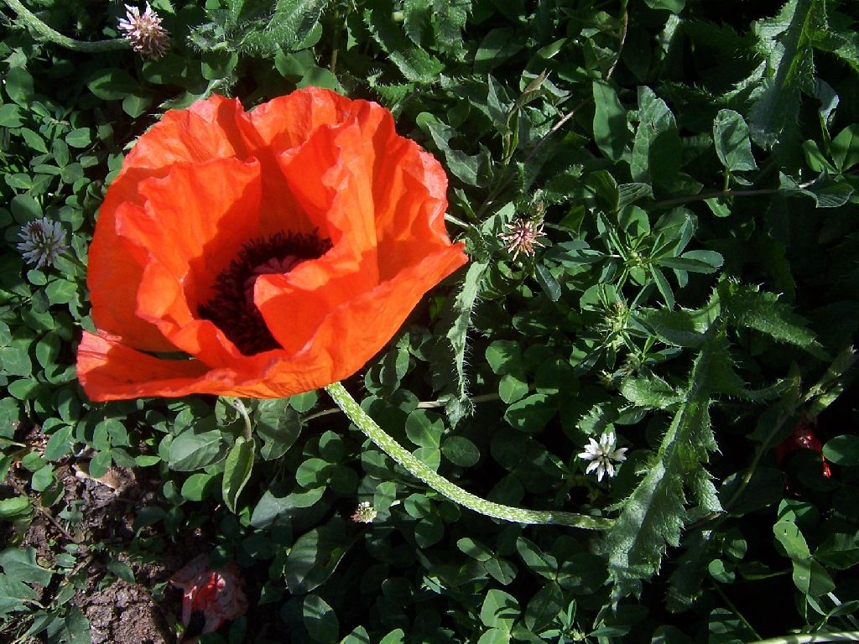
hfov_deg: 55.4
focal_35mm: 33
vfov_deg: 42.9
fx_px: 819
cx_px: 430
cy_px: 322
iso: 100
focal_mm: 5.5
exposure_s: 1/500
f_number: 4.8
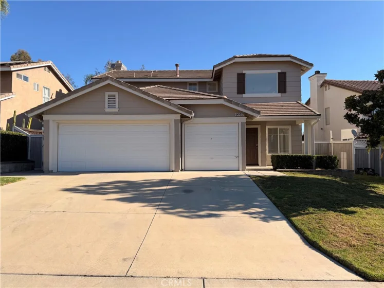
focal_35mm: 24
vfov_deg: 56.8
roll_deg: -0.1
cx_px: 192
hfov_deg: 71.6
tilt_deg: +1.7
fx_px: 266
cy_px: 144
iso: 80
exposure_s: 1/4673
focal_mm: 6.76
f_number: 1.78
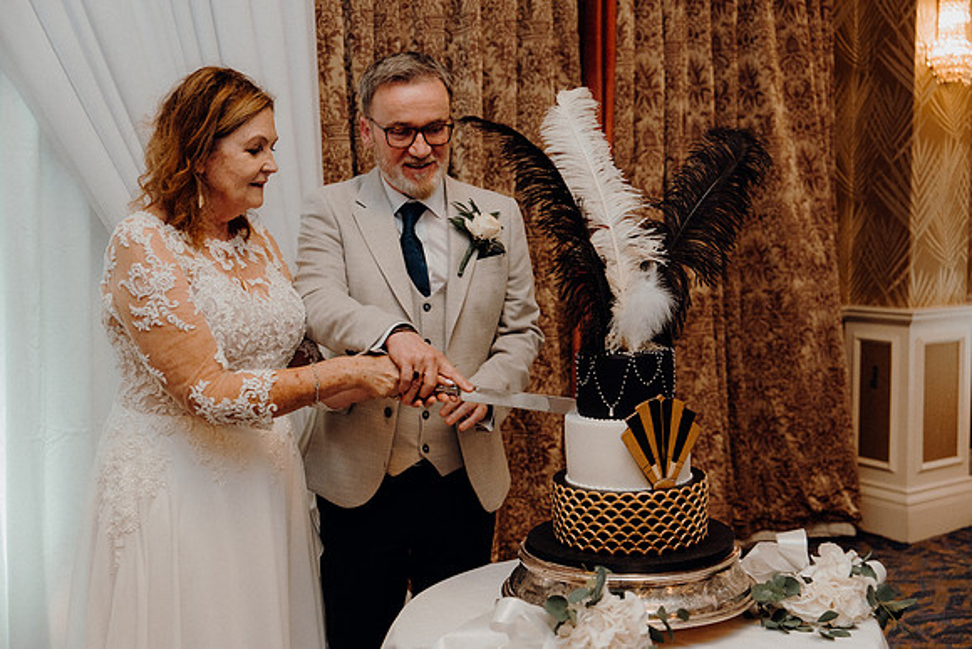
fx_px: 1242
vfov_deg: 29.3
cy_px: 324
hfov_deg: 42.7
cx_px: 486
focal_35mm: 46
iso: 2500
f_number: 3.5
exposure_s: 1/200
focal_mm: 46
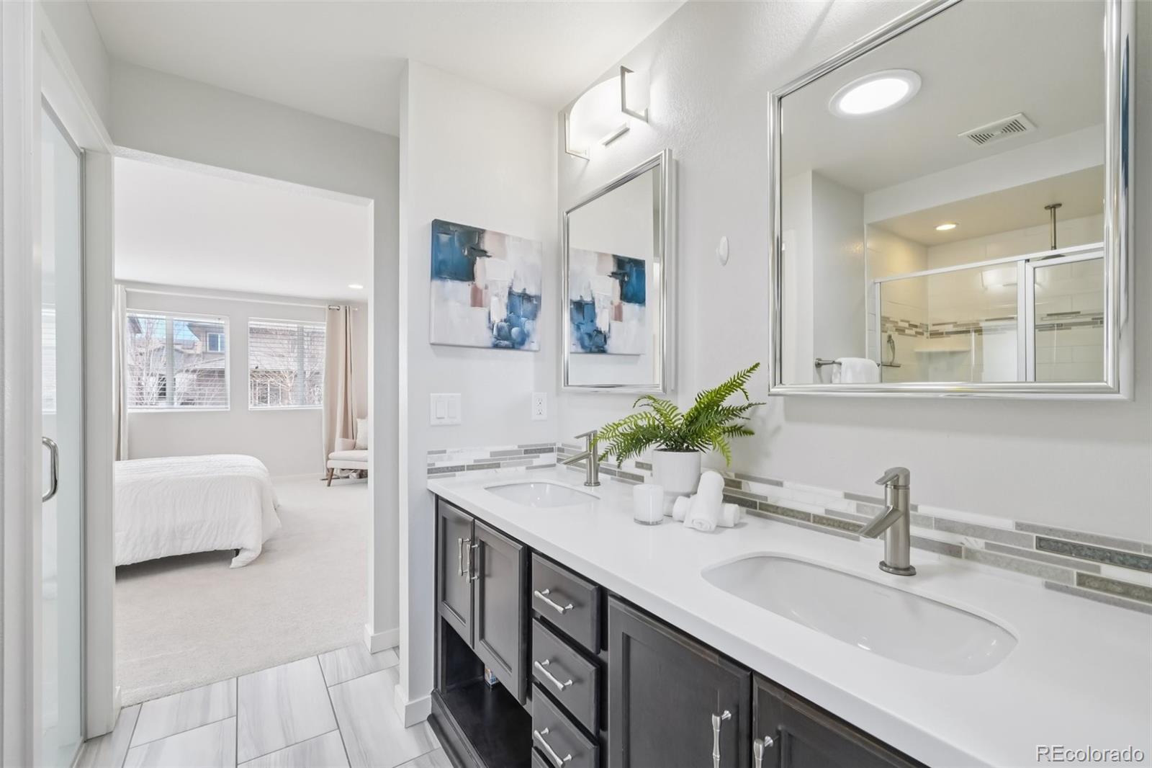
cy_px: 384
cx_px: 576
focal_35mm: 15
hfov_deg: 100.4
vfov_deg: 77.3
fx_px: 480
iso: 800
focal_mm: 10
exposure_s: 1/25
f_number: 8
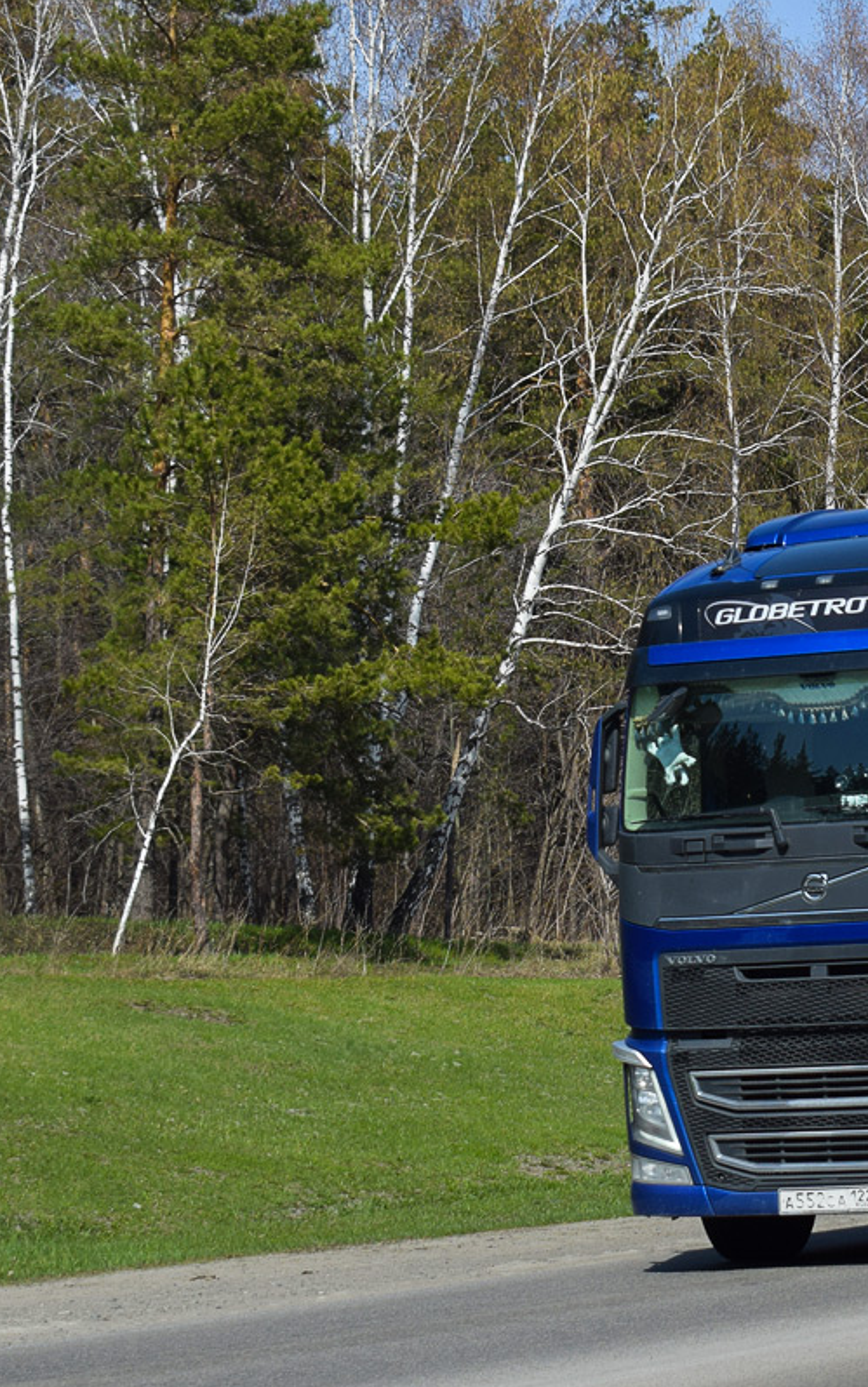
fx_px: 3481
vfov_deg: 22.6
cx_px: 981
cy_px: 694
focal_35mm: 92
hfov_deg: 13.9
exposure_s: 1/800
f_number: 6.3
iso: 100
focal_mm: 40
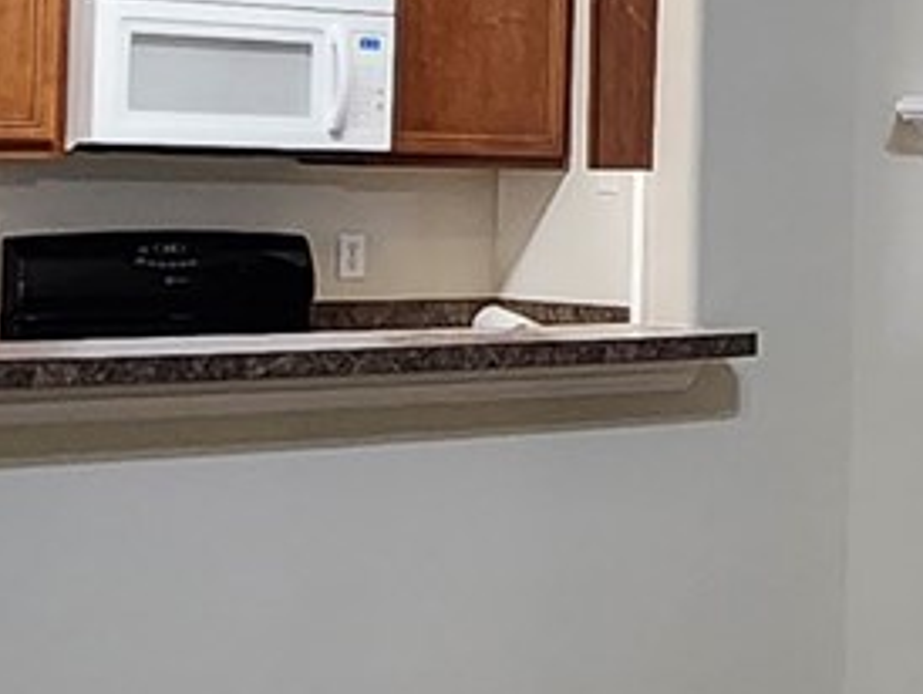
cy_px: 192
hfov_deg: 18.1
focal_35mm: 97
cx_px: 1361
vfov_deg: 15.2
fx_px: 2589
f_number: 2.2
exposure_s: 1/60
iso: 320
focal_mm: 2.2
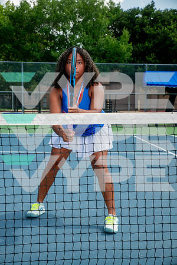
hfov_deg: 23.4
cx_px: 88
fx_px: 428
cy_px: 132
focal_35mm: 58
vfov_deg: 34.5
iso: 125
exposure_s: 1/400
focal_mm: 58
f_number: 7.1
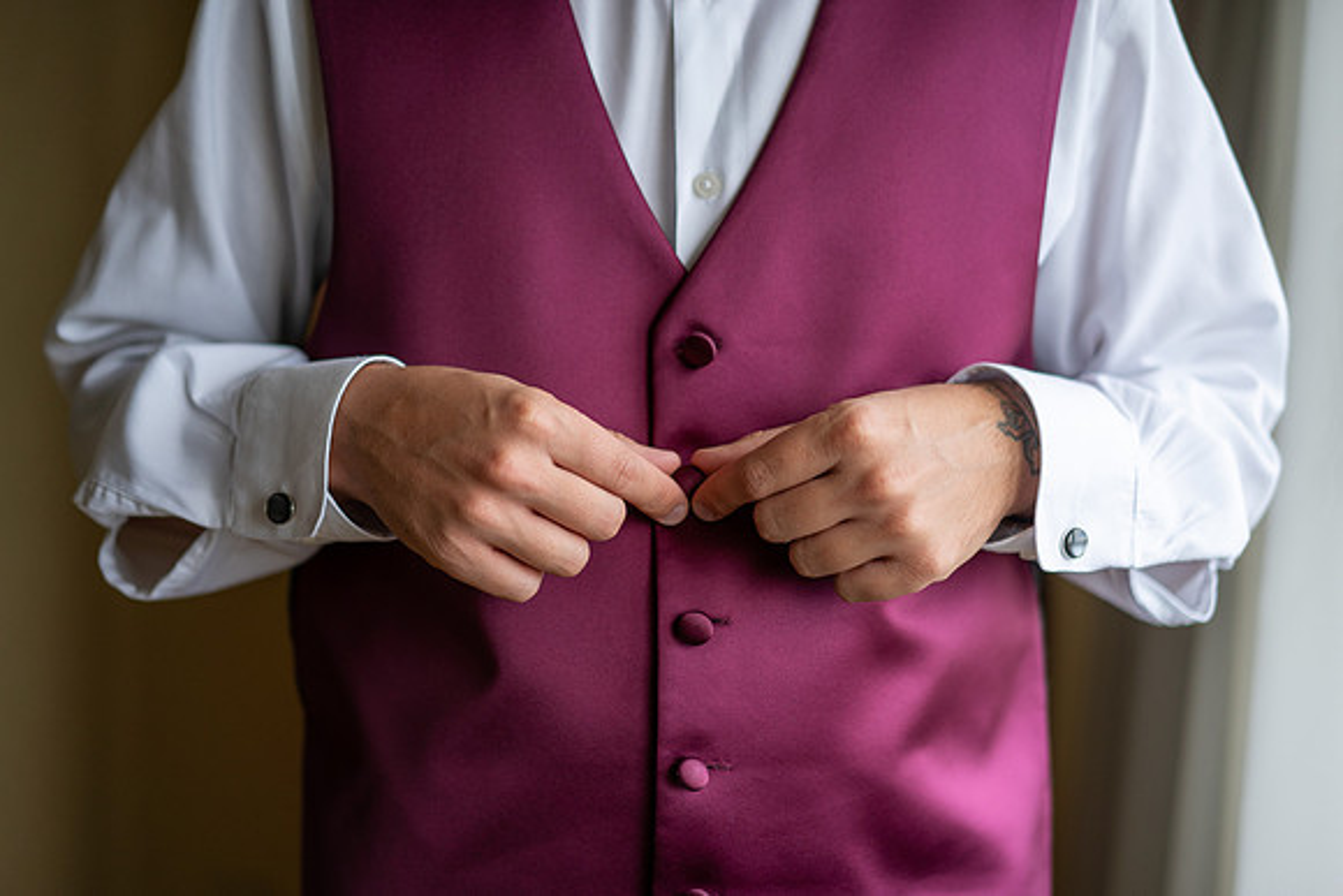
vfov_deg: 24.6
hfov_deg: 36.2
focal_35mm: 55
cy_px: 448
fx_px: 2052
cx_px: 672
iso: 100
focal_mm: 55
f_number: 1.8
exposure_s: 1/800
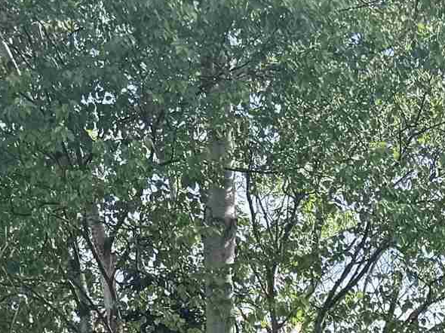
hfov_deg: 14.8
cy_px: 840
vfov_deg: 10.1
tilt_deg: -10.5
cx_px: 635
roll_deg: -3.4
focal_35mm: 125
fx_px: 1606
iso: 80
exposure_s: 1/888
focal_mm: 6.76
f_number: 1.78
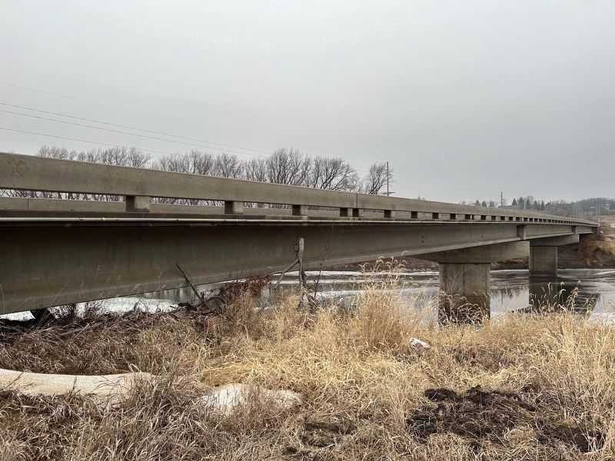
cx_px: 308
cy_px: 230
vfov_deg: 53.1
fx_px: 462
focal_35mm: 26
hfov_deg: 67.3
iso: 50
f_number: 1.5
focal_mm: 5.7
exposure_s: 1/780
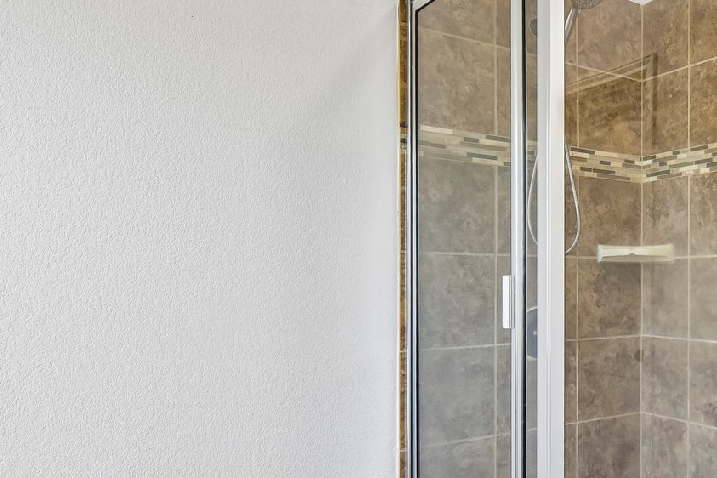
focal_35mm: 34
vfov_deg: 38.7
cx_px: 757
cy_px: 294
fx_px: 677
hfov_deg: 44.8
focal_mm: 14
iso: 200
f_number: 8
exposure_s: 1/15
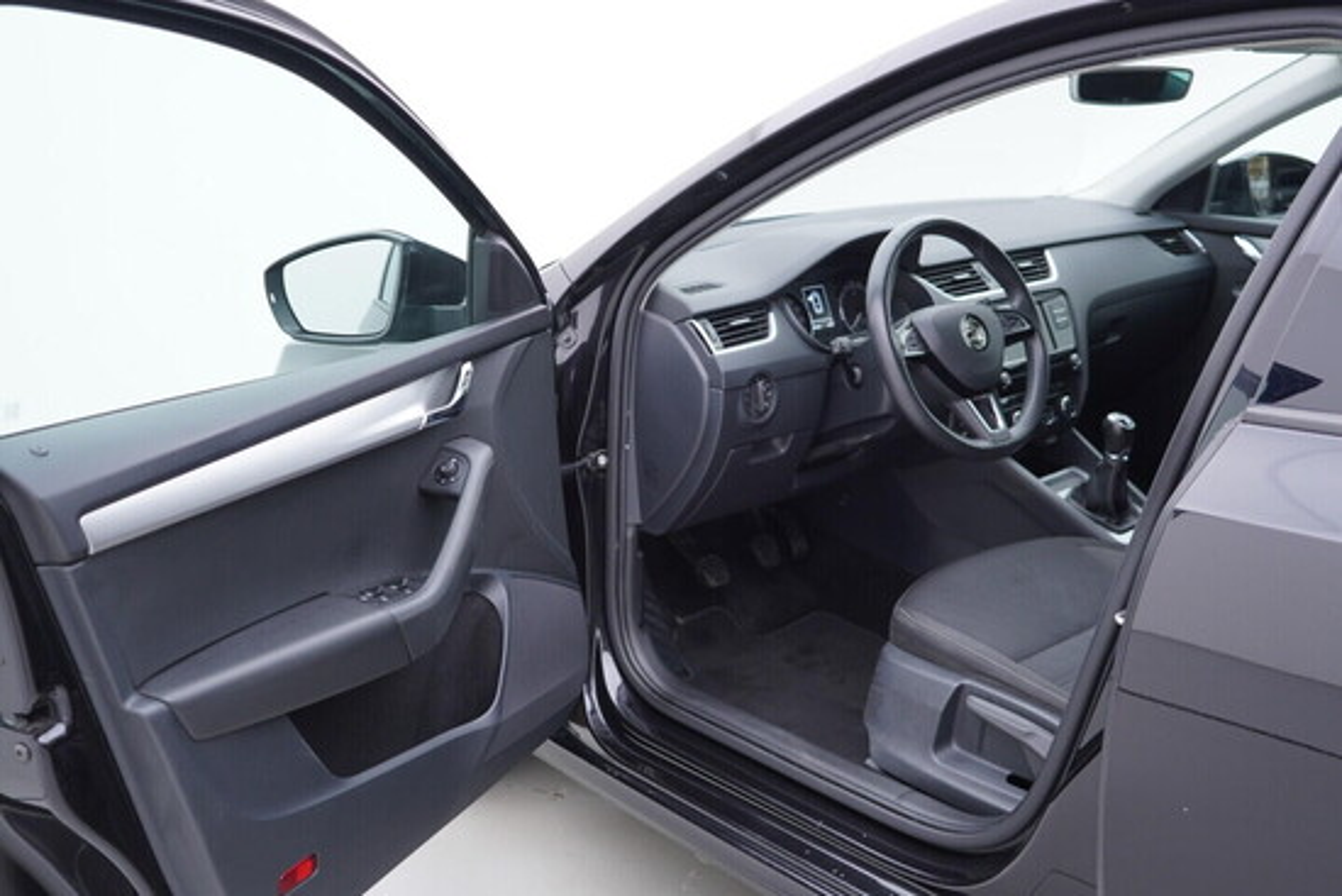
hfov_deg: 53.1
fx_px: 1342
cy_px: 448
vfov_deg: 36.9
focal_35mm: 36
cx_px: 671
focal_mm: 24
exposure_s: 1/40
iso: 125
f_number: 2.8
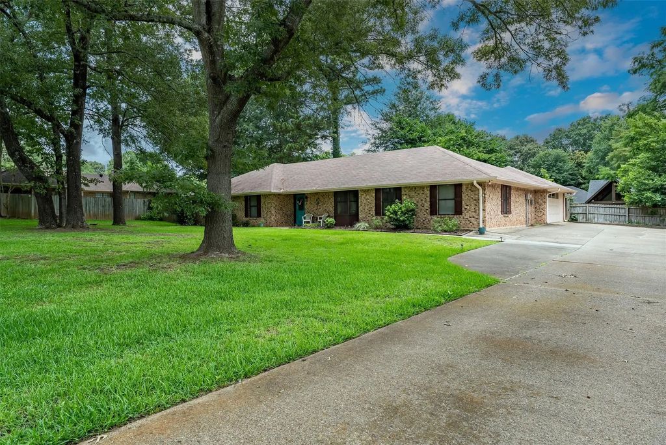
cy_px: 222
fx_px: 407
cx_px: 333
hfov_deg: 78.6
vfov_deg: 57.2
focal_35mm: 22
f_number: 8
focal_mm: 22
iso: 800
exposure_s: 1/1600
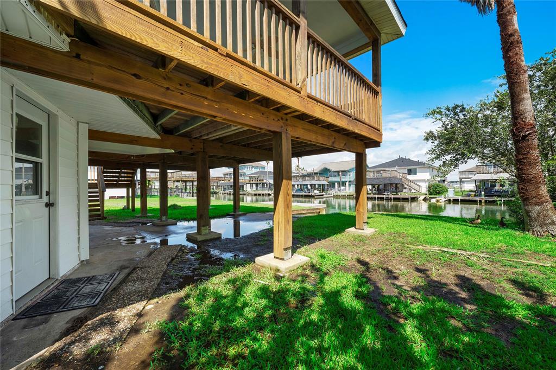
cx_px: 278
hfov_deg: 108.3
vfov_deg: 85.4
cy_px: 185
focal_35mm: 13
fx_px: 201
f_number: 8
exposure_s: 1/1000
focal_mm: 13
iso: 640
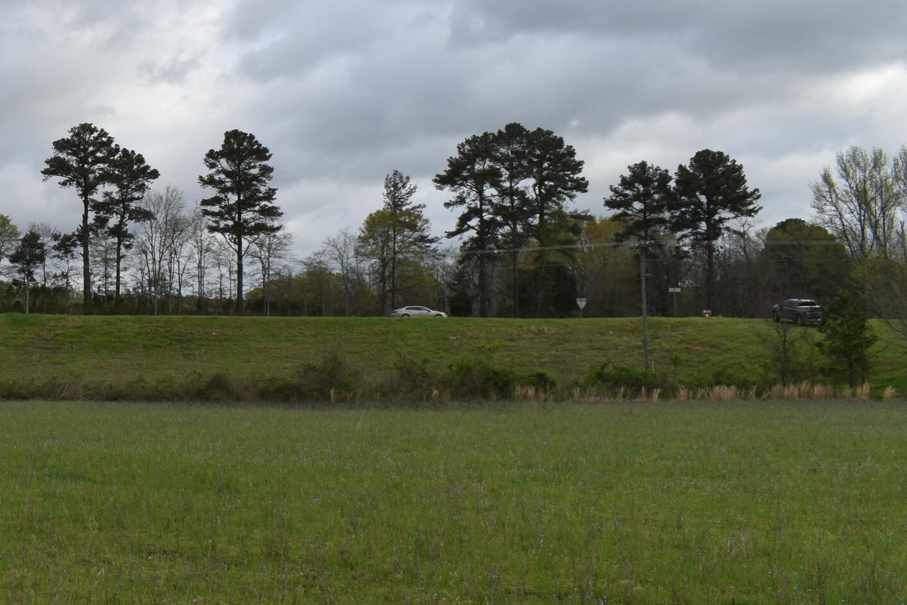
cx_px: -21
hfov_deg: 32.0
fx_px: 1436
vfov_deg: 23.8
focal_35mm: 57
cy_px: 257
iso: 100
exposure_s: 1/160
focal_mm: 18
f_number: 8
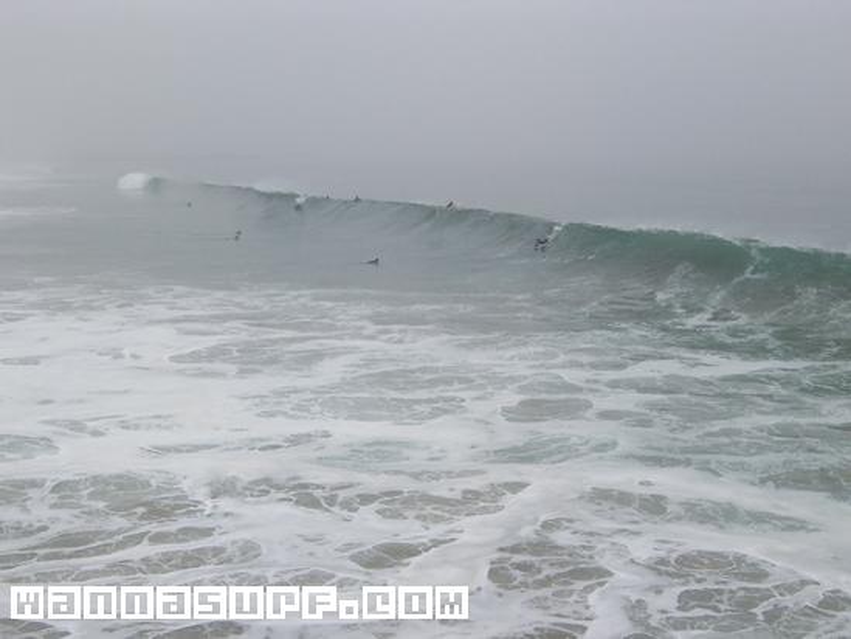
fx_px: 1279
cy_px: 320
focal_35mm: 52
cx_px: 426
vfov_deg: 28.0
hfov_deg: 36.8
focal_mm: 8
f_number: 4
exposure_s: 1/250
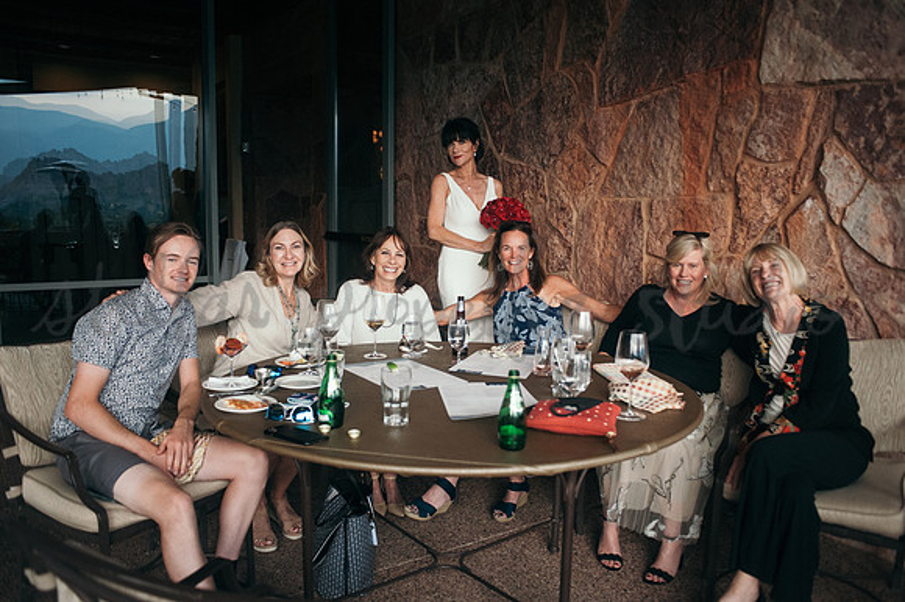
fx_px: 703
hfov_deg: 65.5
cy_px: 301
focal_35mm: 28
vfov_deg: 46.4
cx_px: 452
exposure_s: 1/1000
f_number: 3.5
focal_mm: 28
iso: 2000
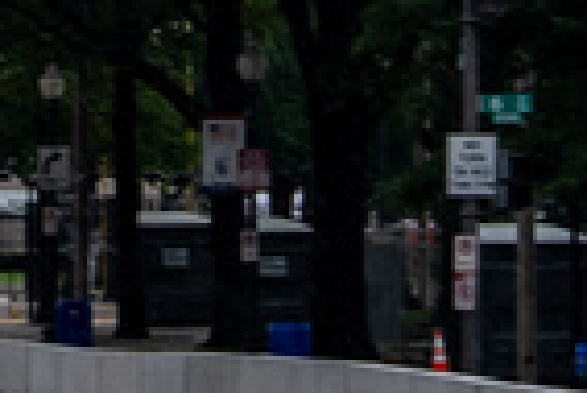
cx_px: -914
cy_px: -66
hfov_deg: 4.0
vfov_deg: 2.7
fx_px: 8243
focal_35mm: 505
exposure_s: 1/400
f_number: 6.3
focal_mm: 70
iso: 250
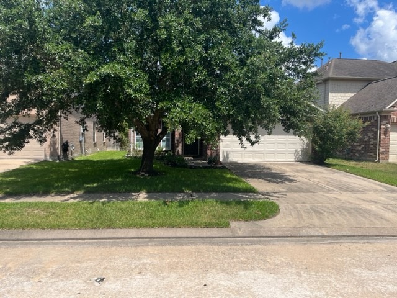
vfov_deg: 53.1
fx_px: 298
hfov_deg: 67.3
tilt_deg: -2.3
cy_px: 149
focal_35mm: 26
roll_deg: -0.9
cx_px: 198
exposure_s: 1/3623
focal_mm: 5.1
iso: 50
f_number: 1.6
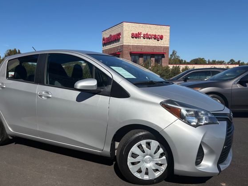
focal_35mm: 30
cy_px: 99
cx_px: 106
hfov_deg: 59.7
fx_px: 215
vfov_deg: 46.8
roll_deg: +0.4
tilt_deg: -6.9
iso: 64
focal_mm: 5.96
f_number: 1.6
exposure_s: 1/6993
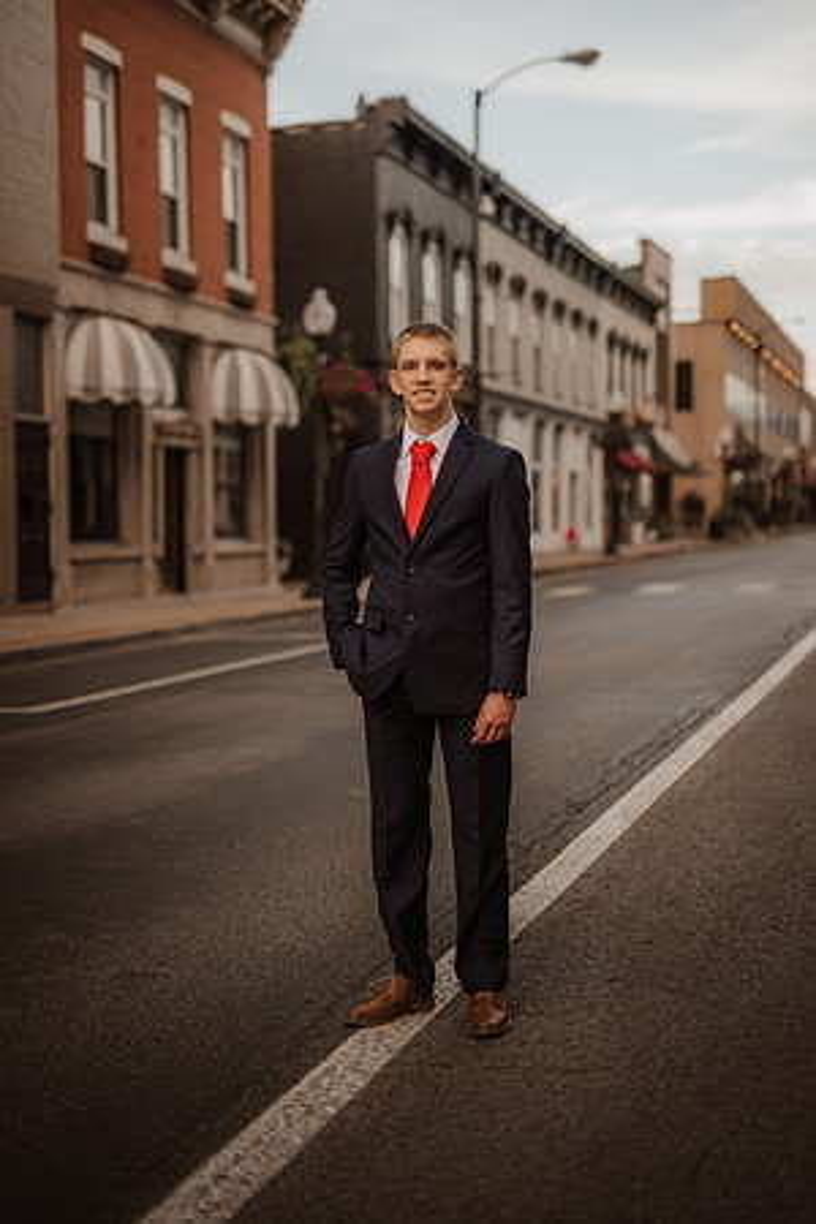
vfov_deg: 39.6
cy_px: 612
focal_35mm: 50
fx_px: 1700
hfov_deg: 27.0
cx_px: 408
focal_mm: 50
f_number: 1.4
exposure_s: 1/320
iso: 100
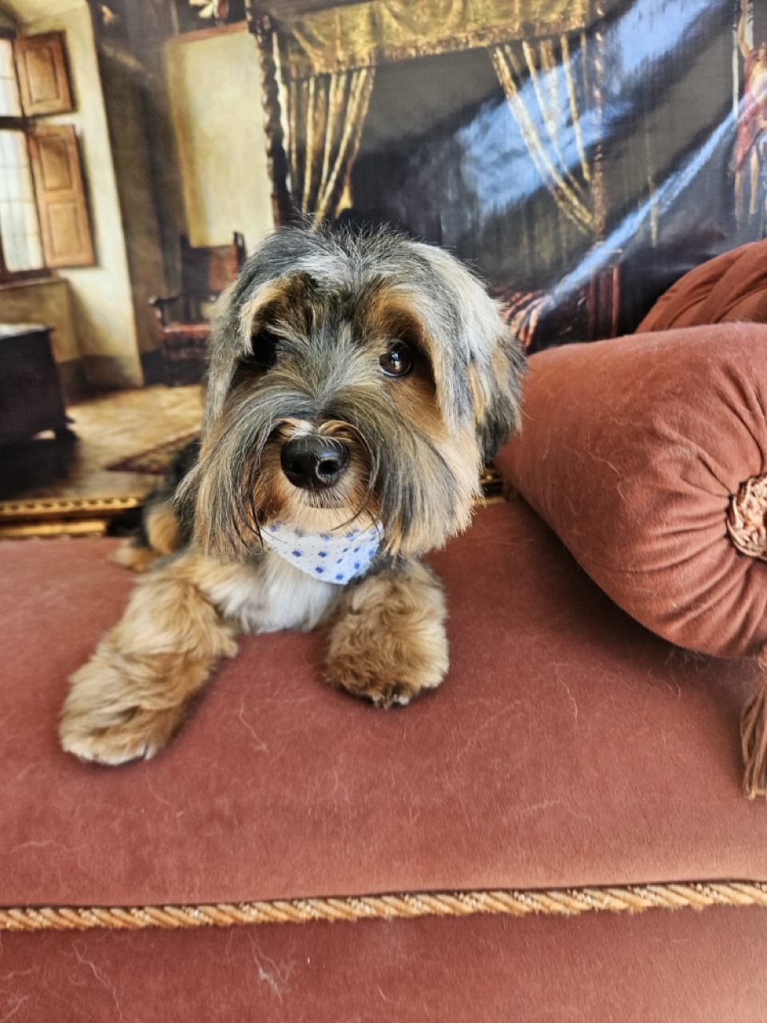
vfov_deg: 73.9
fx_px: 679
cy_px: 512
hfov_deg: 58.9
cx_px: 384
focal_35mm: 23
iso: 64
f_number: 1.8
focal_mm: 5.4
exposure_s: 1/149
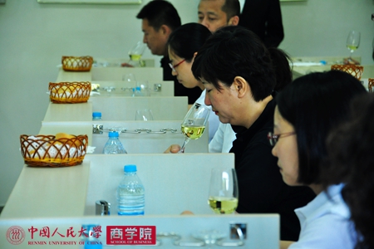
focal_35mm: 158
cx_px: 187
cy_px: 124
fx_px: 1636
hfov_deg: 13.0
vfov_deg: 8.7
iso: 800
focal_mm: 105
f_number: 5.6
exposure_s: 1/50
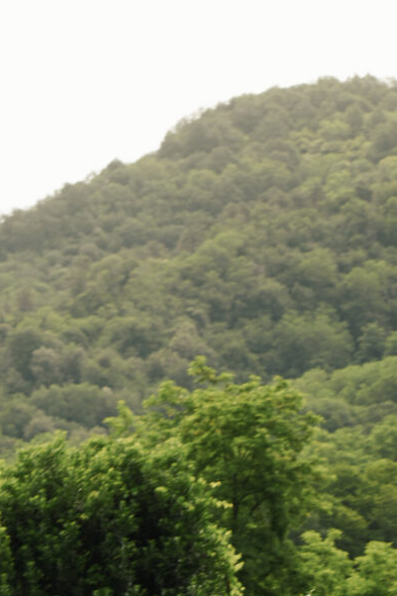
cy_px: 595
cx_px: 15
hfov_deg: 5.5
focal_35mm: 249
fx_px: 4121
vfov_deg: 8.2
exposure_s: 1/125
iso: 100
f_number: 4
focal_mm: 105
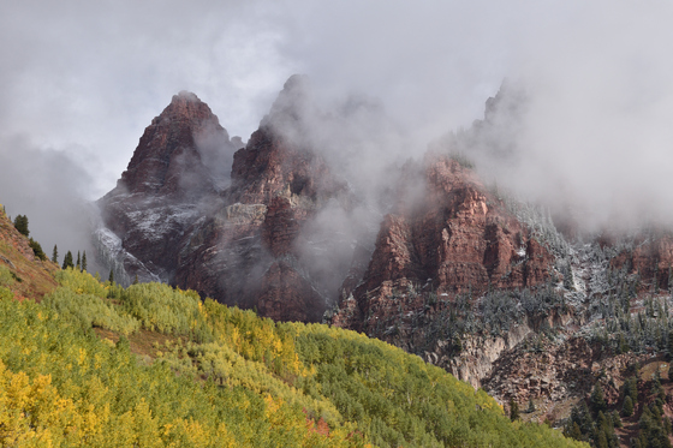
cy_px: 224
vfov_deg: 13.8
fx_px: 1850
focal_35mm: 99
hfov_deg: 20.6
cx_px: 336
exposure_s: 1/500
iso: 200
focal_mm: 66
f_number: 11
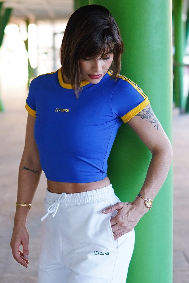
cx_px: 94
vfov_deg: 38.2
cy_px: 142
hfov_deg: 26.0
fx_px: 409
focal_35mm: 52
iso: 800
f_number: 1.4
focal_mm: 35
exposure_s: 1/1250
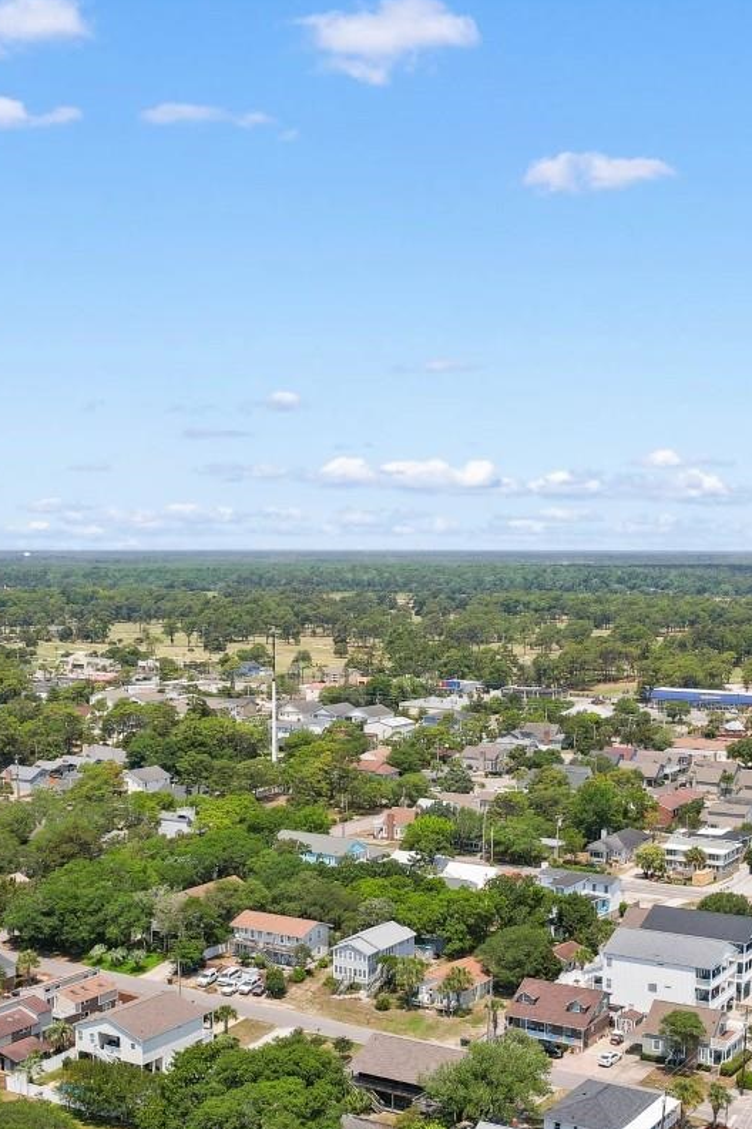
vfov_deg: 43.0
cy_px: 756
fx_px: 1410
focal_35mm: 45
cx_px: 338
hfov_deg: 29.8
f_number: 2.8
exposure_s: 1/400
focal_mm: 8.38
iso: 100
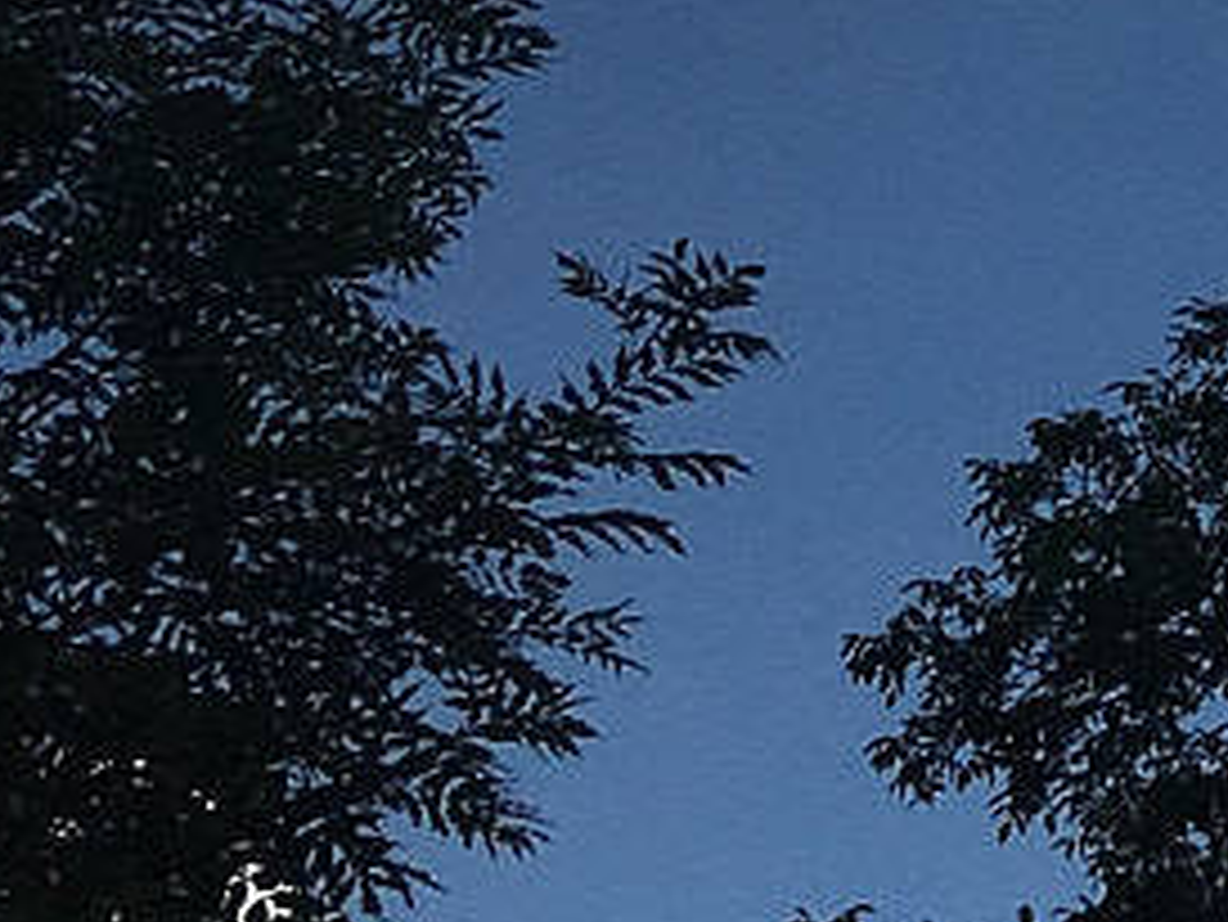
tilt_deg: +34.6
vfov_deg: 8.5
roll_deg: -6.0
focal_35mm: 170
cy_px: -625
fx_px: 6033
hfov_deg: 10.0
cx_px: 3032
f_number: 2.2
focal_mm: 4.15
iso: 25
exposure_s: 1/10989
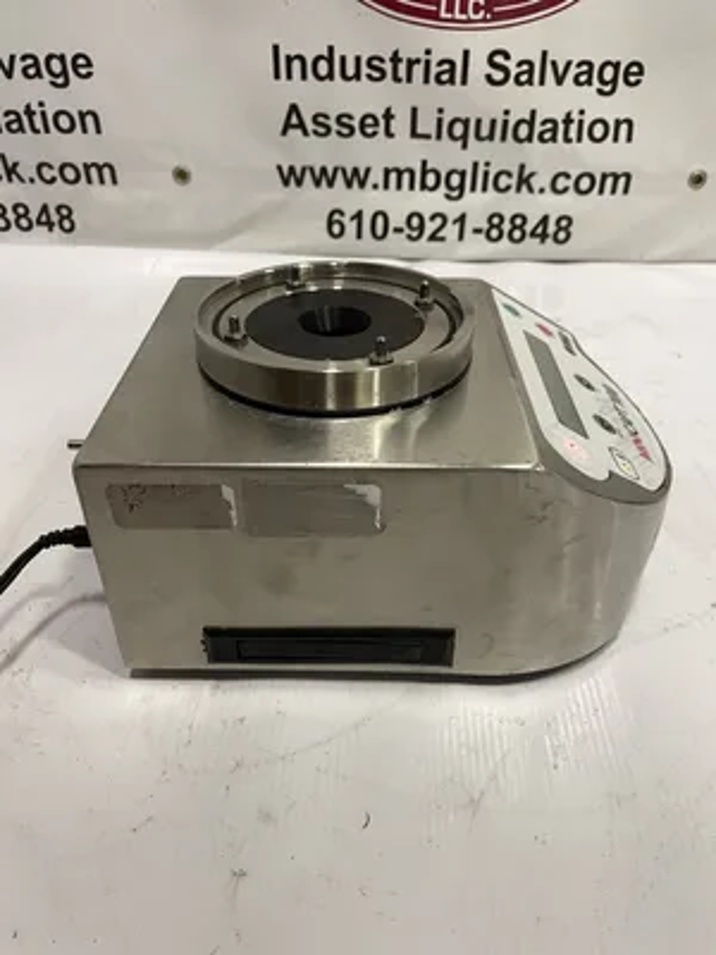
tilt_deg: -36.7
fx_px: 717
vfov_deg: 67.3
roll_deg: -1.8
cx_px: 358
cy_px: 478
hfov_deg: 53.1
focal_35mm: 26
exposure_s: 1/60
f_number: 1.6
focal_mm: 4.2
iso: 125
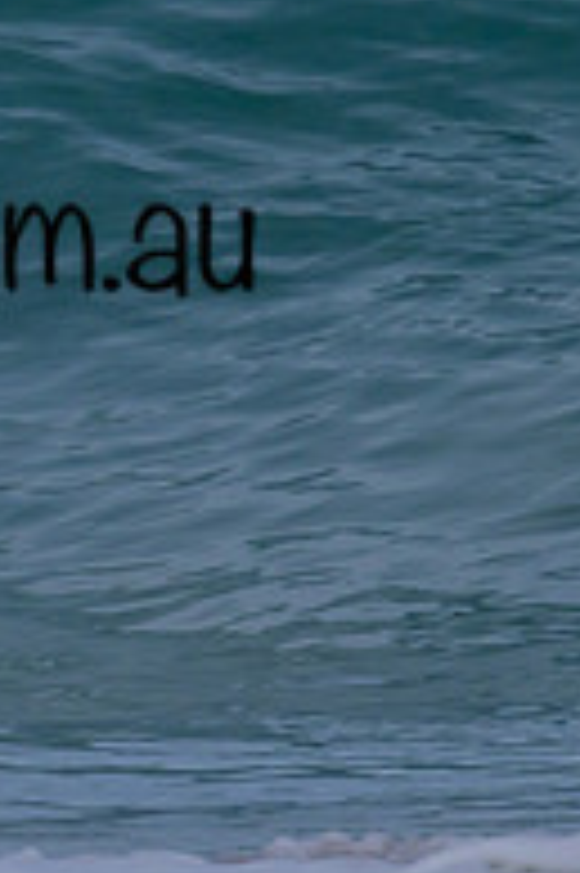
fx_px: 77853
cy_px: 65
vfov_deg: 0.6
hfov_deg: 0.4
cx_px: -377
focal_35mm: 3216
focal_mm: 800
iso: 560
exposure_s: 1/2000
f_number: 11
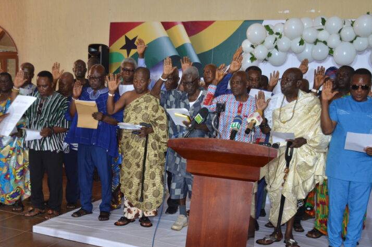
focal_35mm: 43
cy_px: 164
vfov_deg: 30.8
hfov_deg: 45.4
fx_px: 443
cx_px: 158
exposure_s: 1/60
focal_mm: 20
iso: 800
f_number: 3.5
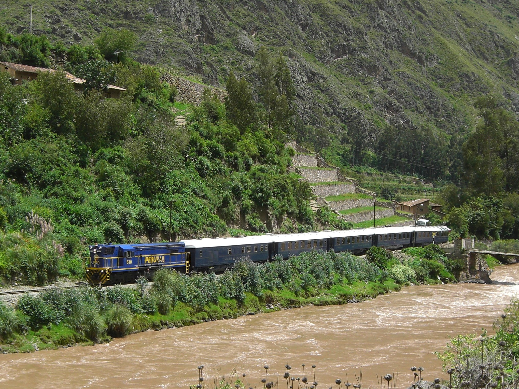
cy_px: 269
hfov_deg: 28.6
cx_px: 261
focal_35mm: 68
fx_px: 1019
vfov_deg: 21.5
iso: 80
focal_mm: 7.9
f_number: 4
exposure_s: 1/640
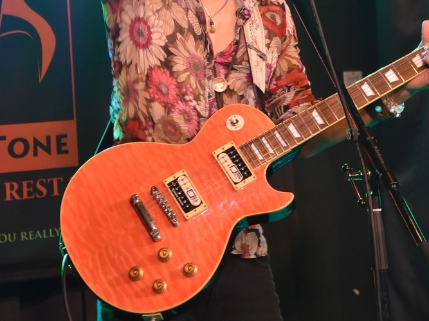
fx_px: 1673
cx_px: 230
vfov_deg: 10.9
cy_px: 10
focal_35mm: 135
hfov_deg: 14.6
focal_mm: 52
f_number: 5
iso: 1800
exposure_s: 1/60
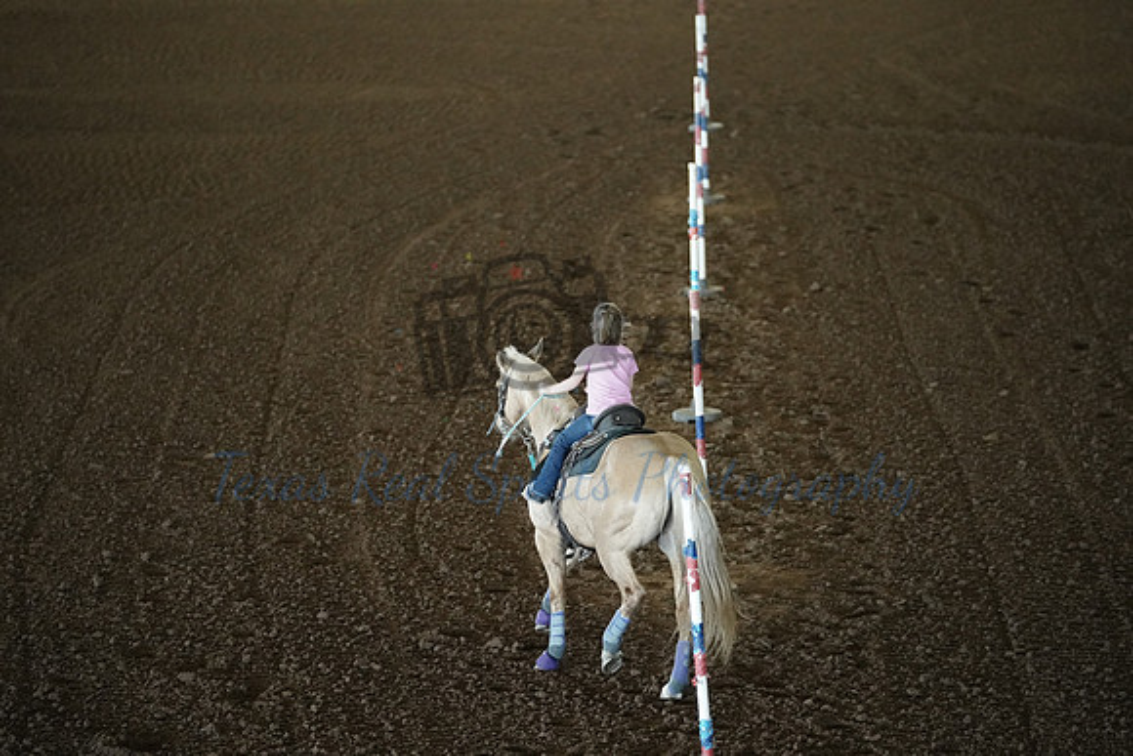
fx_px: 5288
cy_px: 378
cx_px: 566
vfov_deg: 8.2
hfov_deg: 12.2
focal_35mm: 168
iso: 10000
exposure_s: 1/500
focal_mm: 168
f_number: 2.8
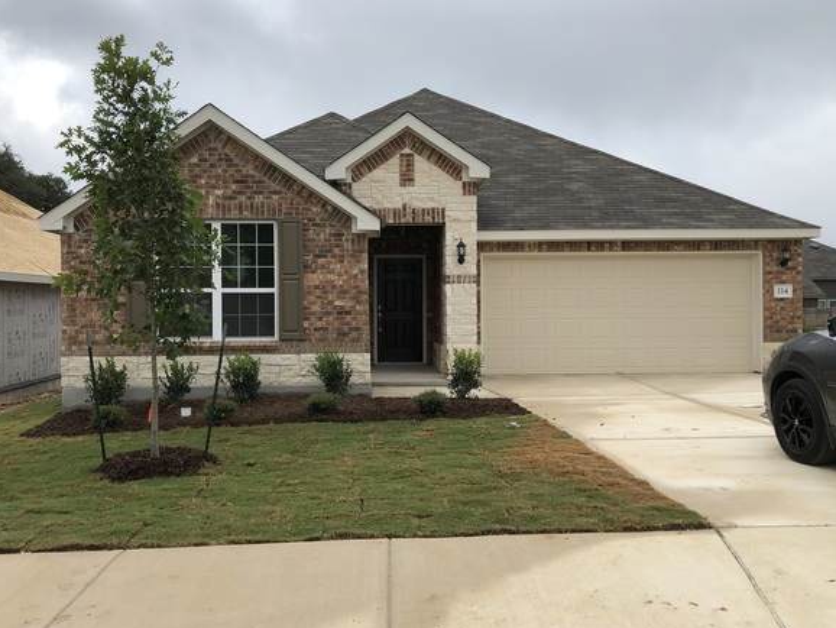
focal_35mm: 31
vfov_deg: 45.5
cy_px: 311
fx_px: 749
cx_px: 388
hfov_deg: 58.3
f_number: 1.8
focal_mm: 4
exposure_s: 1/838
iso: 20
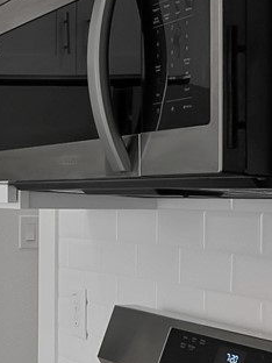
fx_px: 775
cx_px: -350
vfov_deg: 26.3
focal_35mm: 74
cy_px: 183
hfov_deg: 14.4
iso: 640
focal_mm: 12
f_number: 9
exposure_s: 1/40
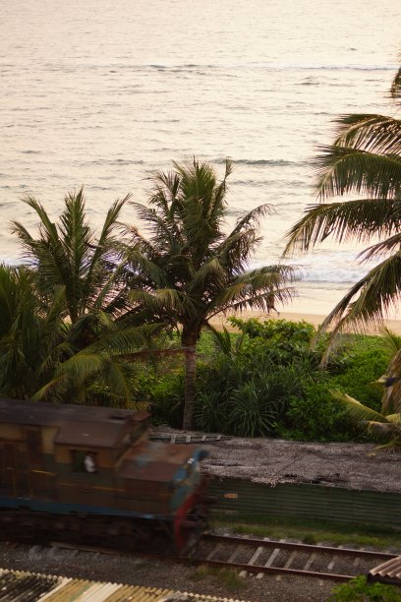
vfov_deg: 24.6
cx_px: 200
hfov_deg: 16.6
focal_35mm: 82
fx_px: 1378
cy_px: 301
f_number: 4
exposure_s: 1/100
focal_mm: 55
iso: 160
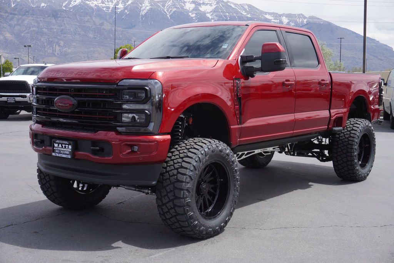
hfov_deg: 41.1
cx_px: 197
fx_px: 526
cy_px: 132
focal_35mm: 48
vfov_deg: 28.1
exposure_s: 1/200
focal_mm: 32
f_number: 9
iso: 100
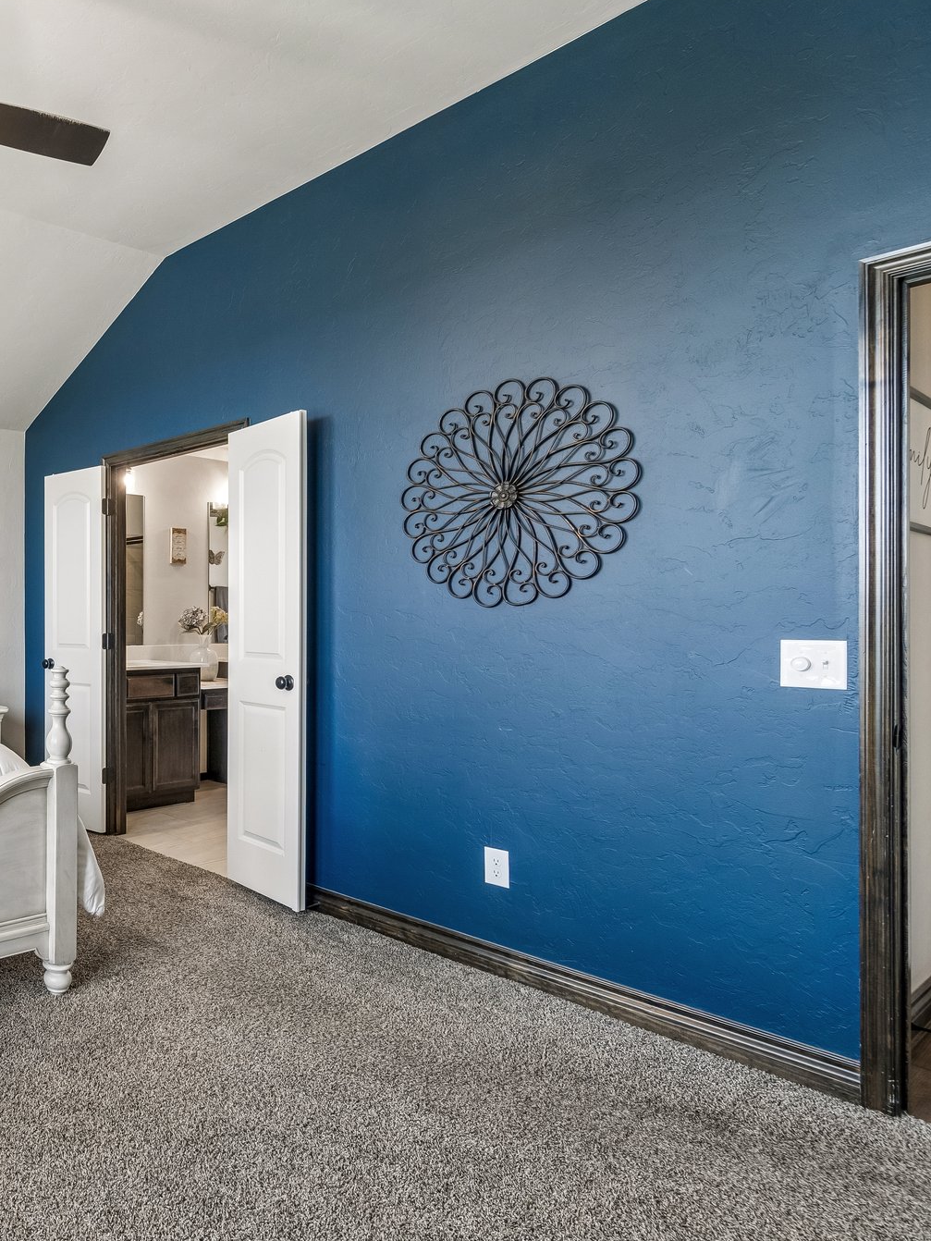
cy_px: 623
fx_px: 789
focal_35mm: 22
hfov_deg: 49.7
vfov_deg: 76.4
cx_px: 0
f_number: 6.3
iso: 200
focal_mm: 10
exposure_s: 1/60
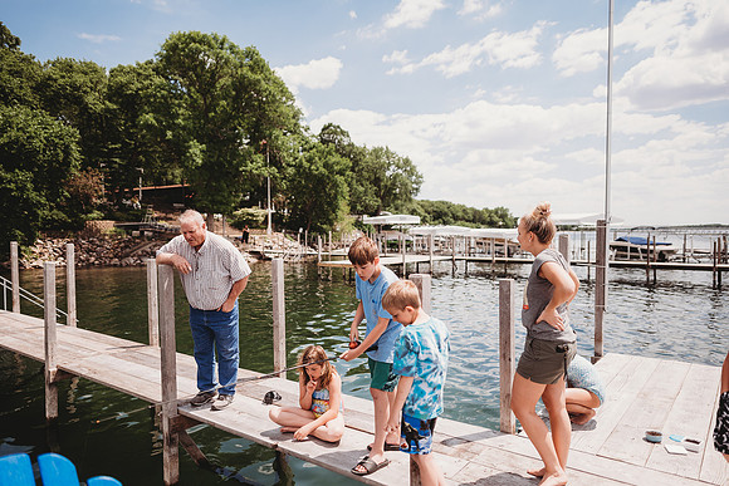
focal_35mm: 24
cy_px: 243
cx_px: 364
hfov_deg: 73.7
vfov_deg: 53.2
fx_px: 486
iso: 100
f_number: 2.2
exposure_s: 1/4000
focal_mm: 24
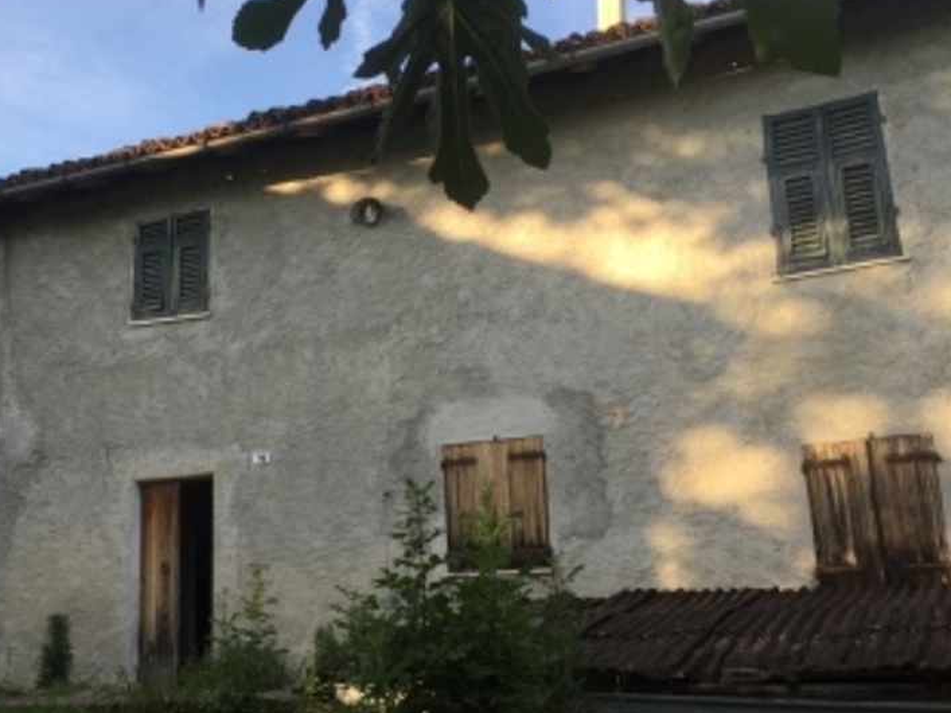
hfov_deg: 43.9
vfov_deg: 34.3
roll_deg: +0.2
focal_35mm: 42
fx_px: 1154
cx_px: 285
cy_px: 396
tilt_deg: +13.1
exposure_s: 1/377
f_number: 2.2
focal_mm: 4.15
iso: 32
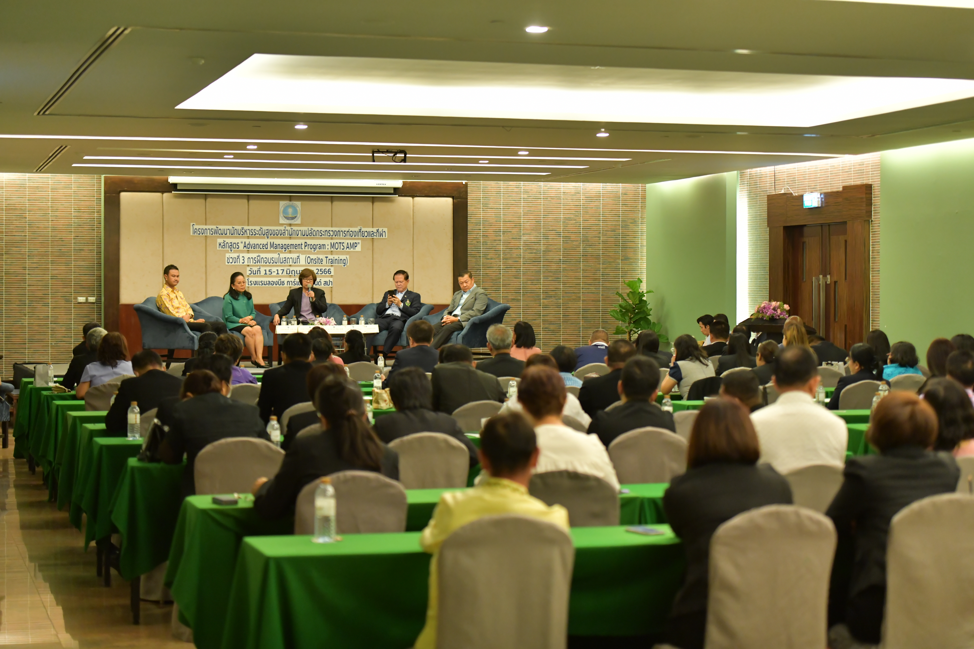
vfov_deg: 19.5
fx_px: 1894
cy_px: 324
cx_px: 487
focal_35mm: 70
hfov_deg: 28.8
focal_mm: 70
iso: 2500
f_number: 2.8
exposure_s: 1/125
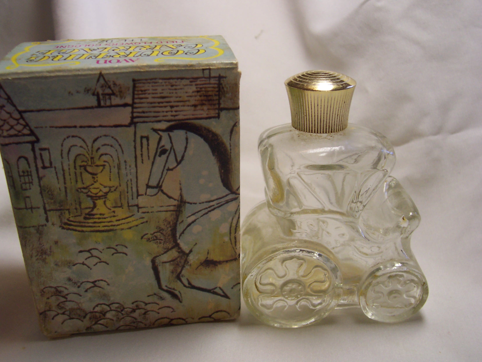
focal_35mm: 37
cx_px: 241
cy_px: 181
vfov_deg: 38.7
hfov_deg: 50.1
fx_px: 515
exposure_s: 1/60
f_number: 2.8
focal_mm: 5.6
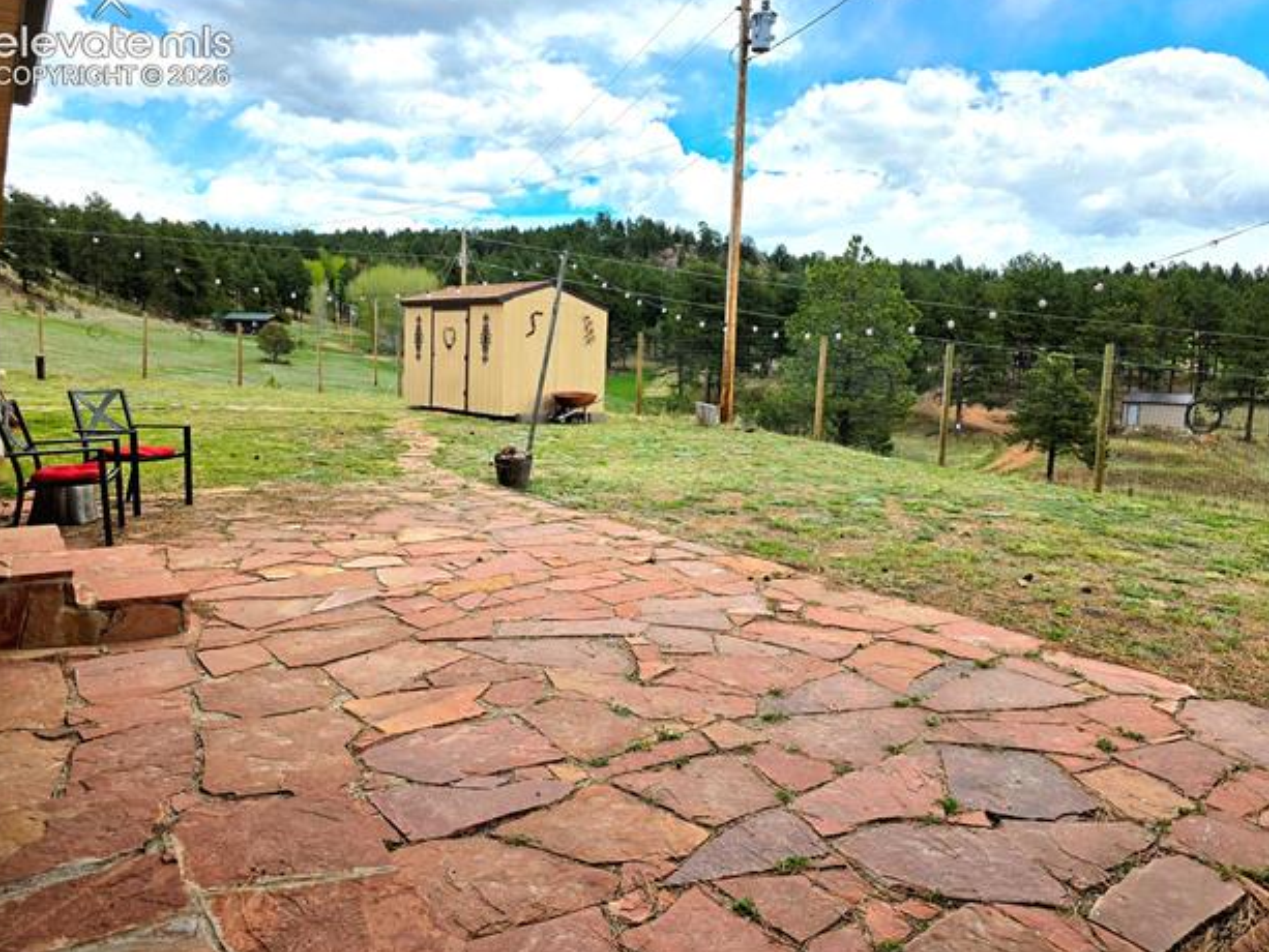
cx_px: 642
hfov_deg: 71.6
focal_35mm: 24
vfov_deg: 56.8
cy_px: 467
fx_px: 880
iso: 80
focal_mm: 6.3
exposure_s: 1/10000
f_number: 1.7
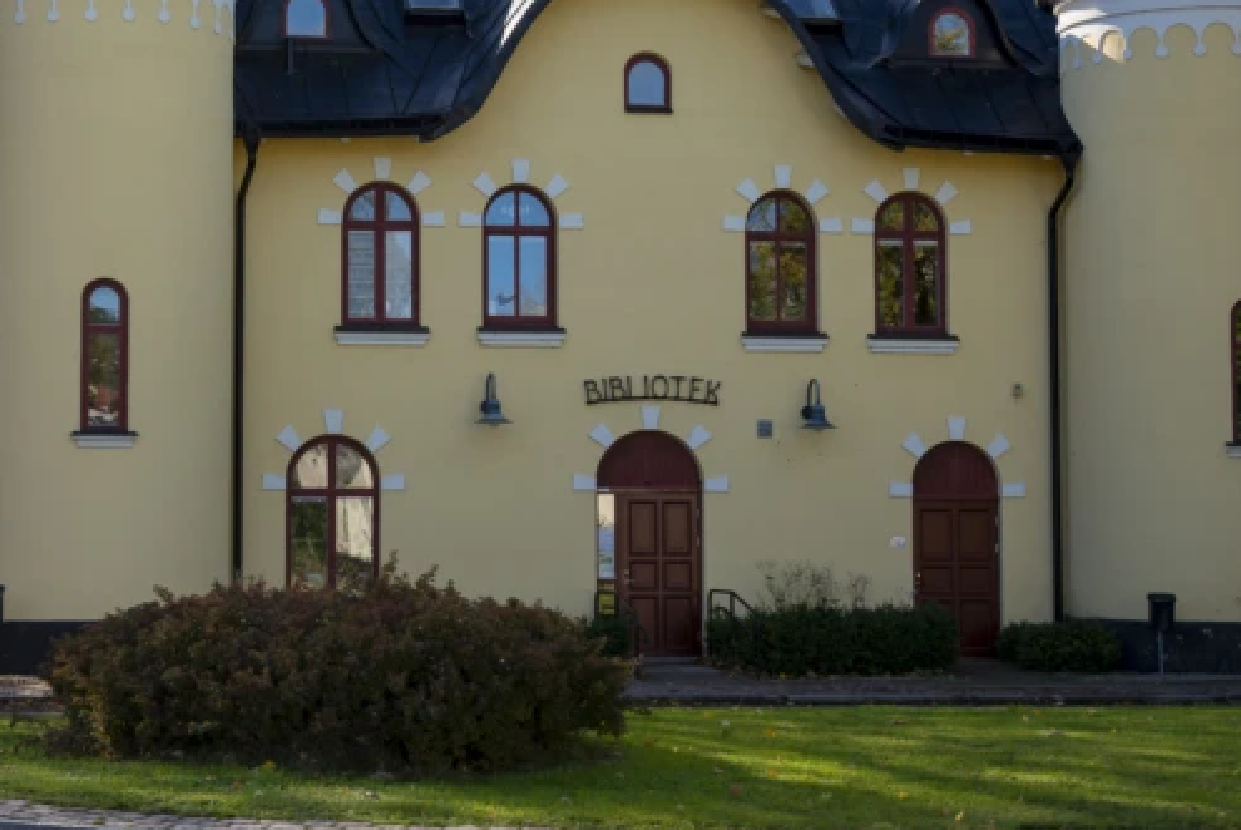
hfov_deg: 25.1
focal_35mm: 80
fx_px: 2760
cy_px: 310
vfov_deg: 17.1
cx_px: 359
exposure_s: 1/160
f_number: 8
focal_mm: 44
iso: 100
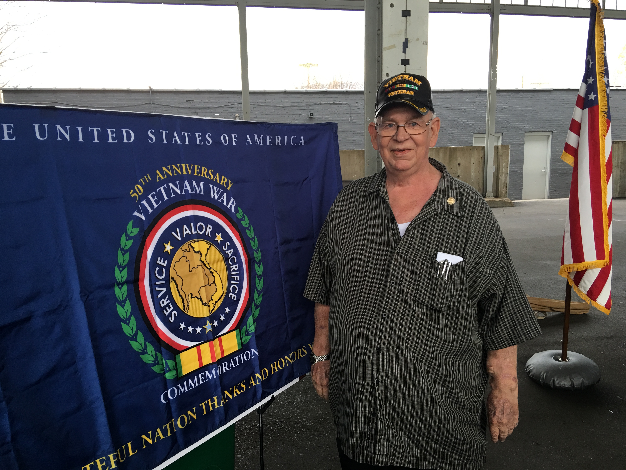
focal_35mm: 29
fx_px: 524
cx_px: 313
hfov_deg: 61.7
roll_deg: +1.1
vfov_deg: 48.2
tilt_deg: -7.8
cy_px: 235
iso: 25
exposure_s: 1/30
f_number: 2.2
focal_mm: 4.15
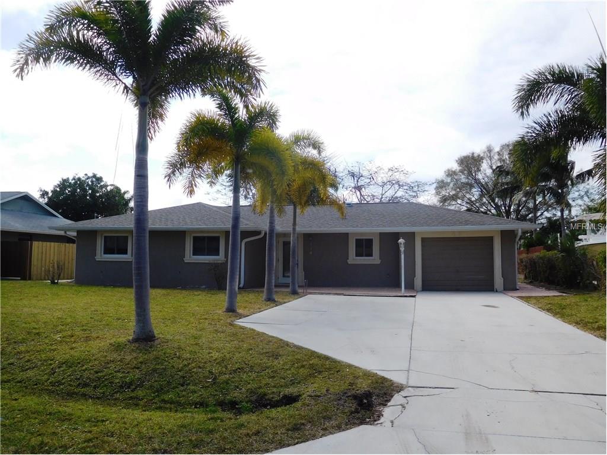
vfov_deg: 54.9
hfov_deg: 69.4
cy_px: 228
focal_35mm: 25
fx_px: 438
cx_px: 304
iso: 125
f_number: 3.4
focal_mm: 4.5
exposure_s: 1/1250
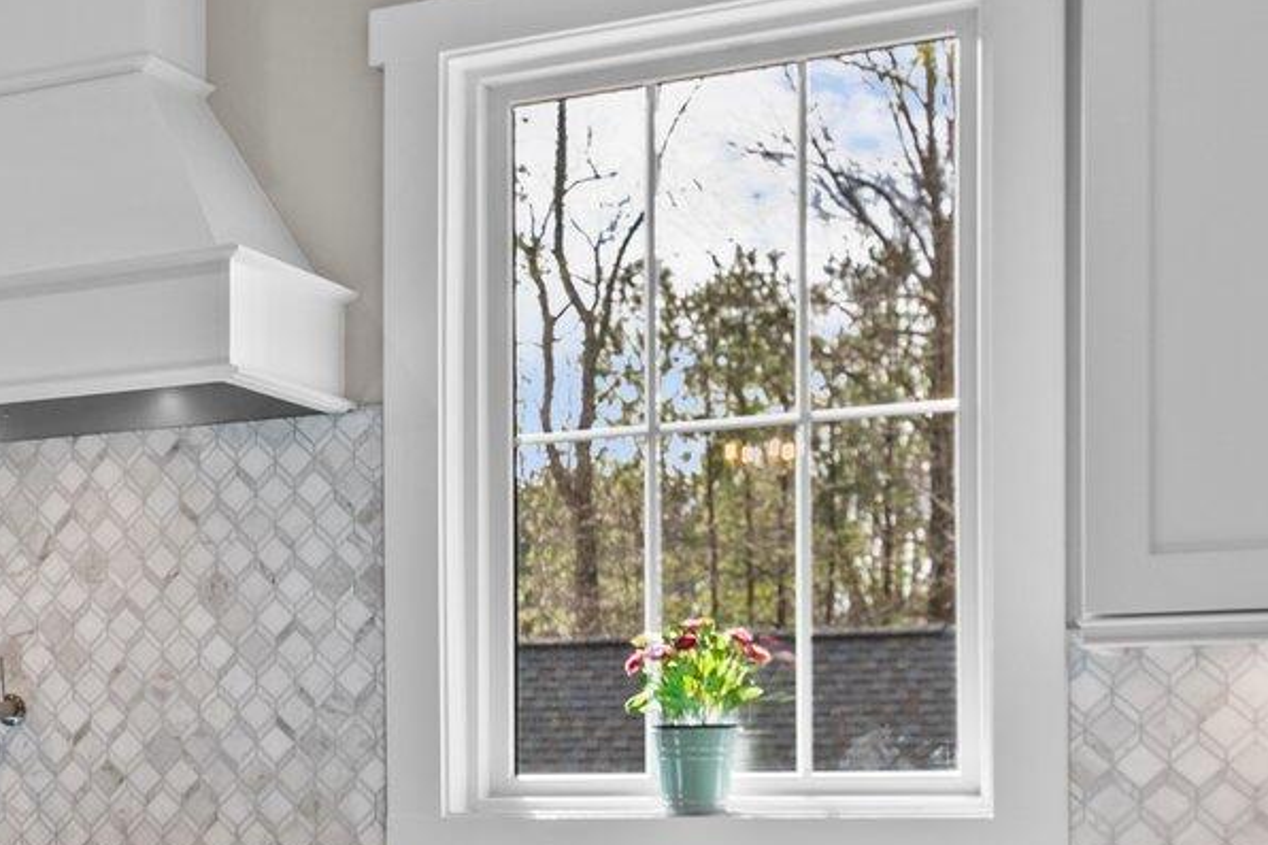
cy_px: 792
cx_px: -570
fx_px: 2782
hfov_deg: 21.9
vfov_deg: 17.0
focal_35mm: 79
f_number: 7.1
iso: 400
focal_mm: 23
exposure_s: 1/40
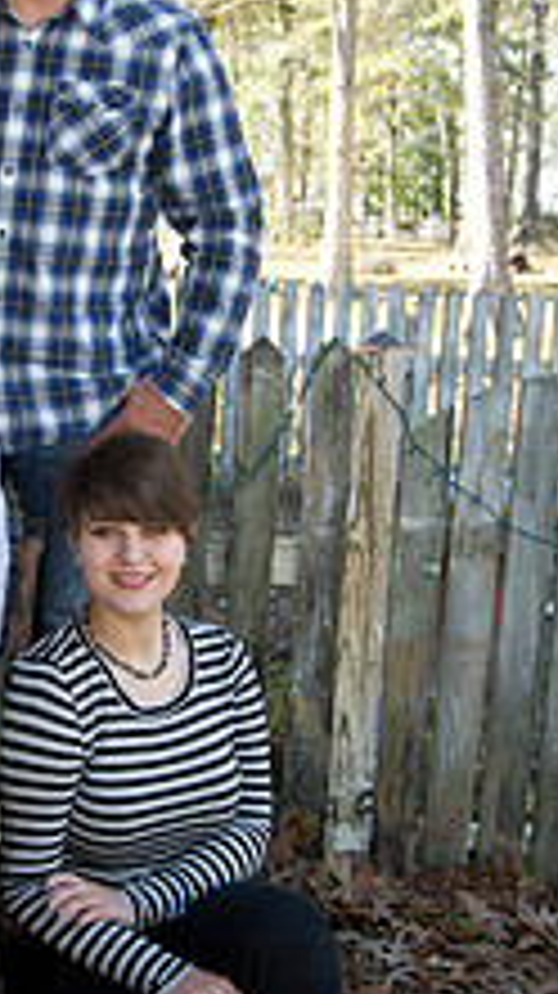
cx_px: -101
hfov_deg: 17.9
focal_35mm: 64
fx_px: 1687
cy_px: 450
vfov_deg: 32.8
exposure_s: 1/125
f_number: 6.3
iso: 400
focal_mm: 30
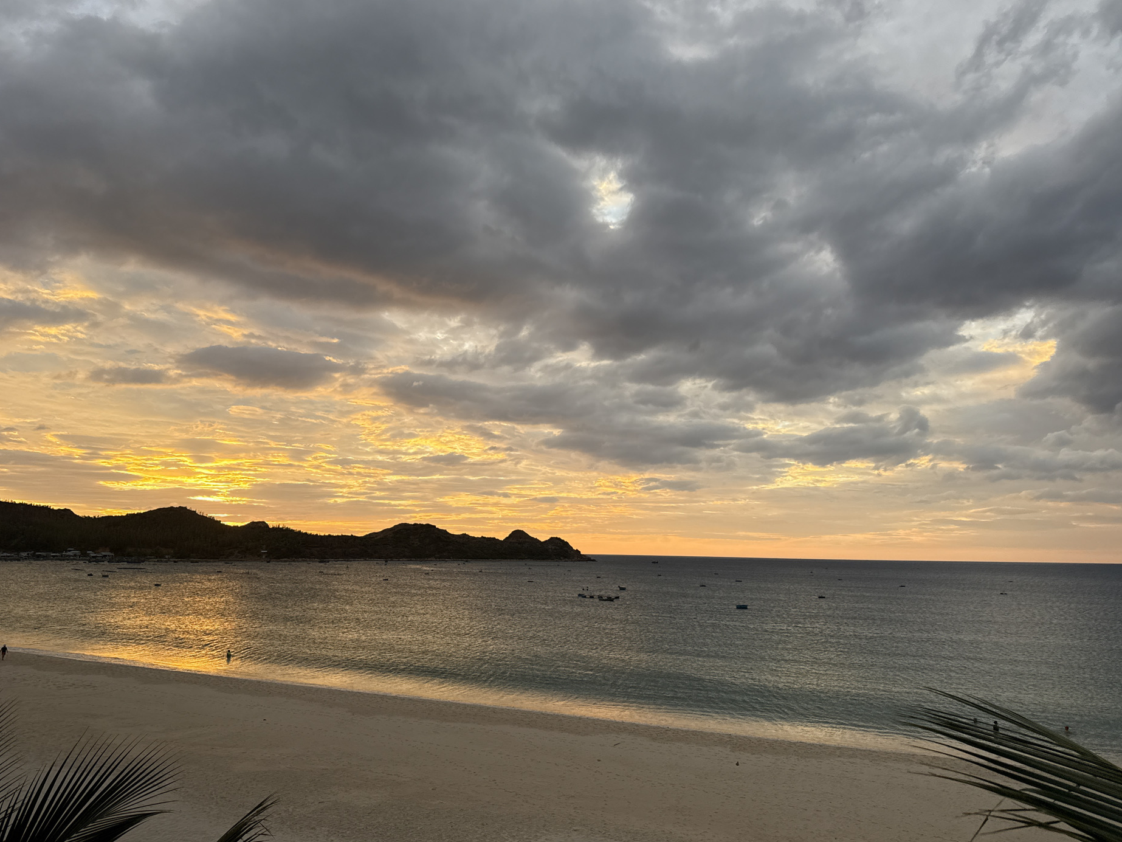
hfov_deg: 67.3
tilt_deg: +10.1
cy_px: 402
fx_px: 843
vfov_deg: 53.1
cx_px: 532
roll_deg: -0.3
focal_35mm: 26
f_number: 1.78
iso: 100
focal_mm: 6.76
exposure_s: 1/488
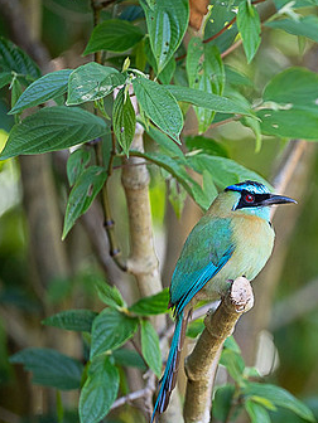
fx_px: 7729
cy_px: 237
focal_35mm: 631
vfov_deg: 3.1
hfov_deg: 2.4
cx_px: 328
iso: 800
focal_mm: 380
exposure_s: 1/320
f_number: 4
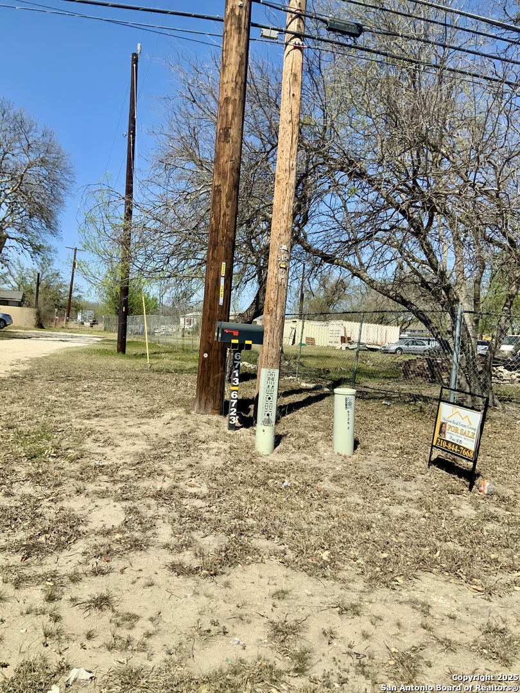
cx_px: 260
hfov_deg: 48.2
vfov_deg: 61.7
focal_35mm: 29
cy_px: 346
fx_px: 581
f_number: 1.8
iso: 16
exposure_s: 1/2427
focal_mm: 3
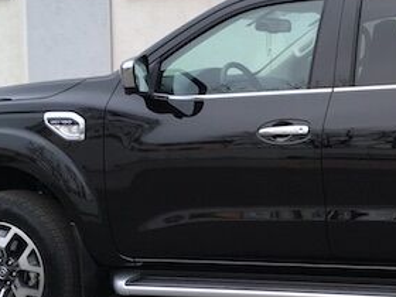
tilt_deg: -2.7
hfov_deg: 22.0
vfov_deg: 17.8
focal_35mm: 83
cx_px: 460
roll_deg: -2.3
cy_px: 154
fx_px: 950
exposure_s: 1/121
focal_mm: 4.15
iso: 25
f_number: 2.2
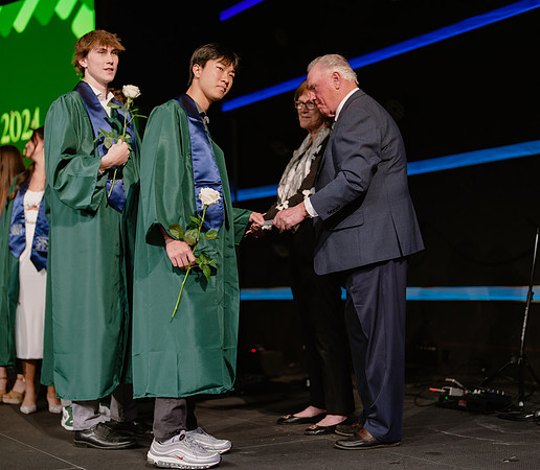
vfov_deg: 26.9
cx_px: 270
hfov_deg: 30.6
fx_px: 986
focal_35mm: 60
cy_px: 235
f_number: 1.2
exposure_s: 1/320
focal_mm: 50
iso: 640
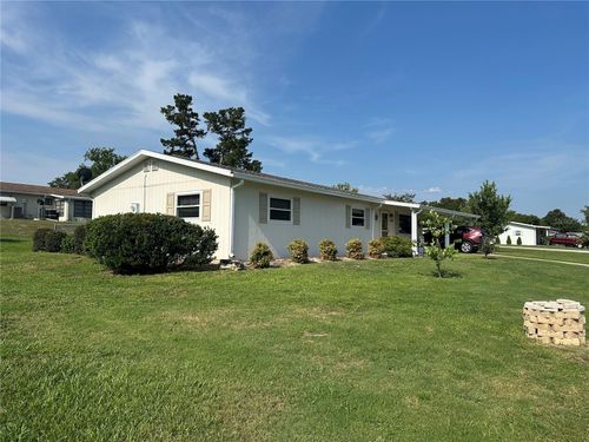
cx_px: 294
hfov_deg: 71.6
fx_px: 408
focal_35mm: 24
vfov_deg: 56.8
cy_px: 221
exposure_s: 1/5525
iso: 80
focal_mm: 6.86
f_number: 1.78
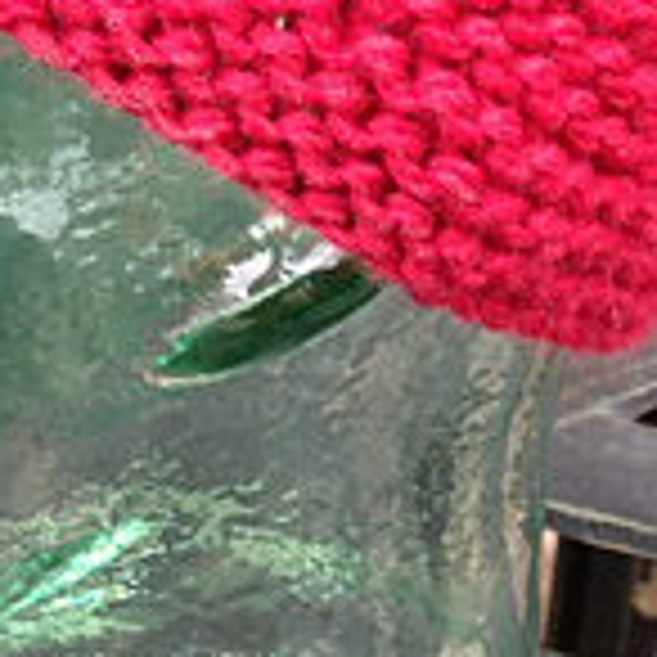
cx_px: 198
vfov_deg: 13.4
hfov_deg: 13.6
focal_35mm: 128
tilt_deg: -25.7
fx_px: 2749
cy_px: 4
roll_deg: +3.3
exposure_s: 1/20
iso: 64
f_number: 2.4
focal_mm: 4.12
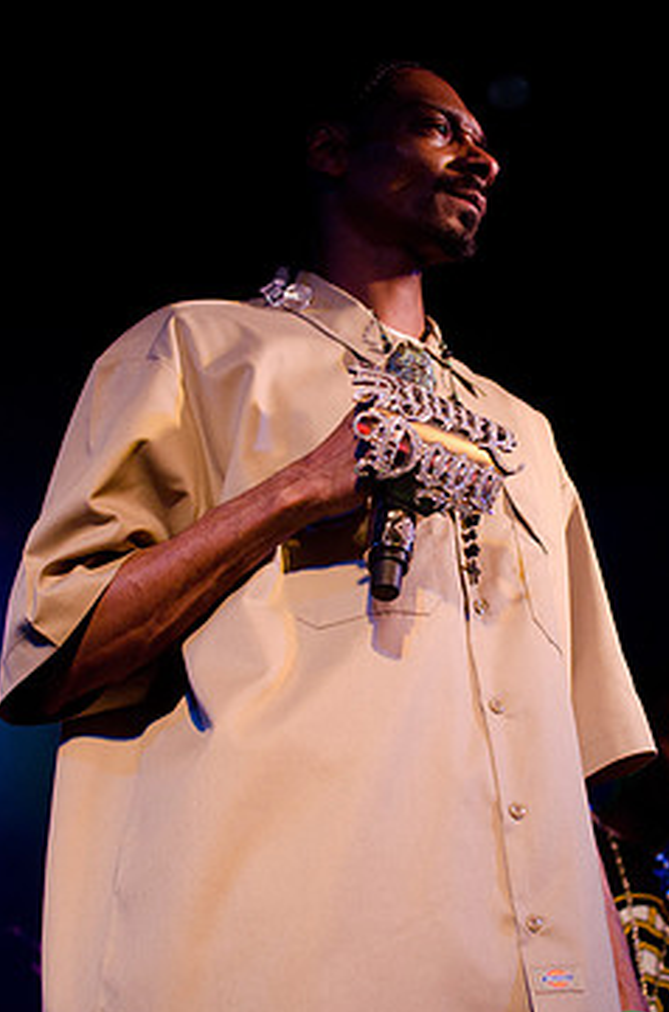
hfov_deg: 20.6
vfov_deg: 30.8
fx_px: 1840
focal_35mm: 66
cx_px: 410
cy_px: 512
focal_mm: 35
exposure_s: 1/80
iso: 1000
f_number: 2.8
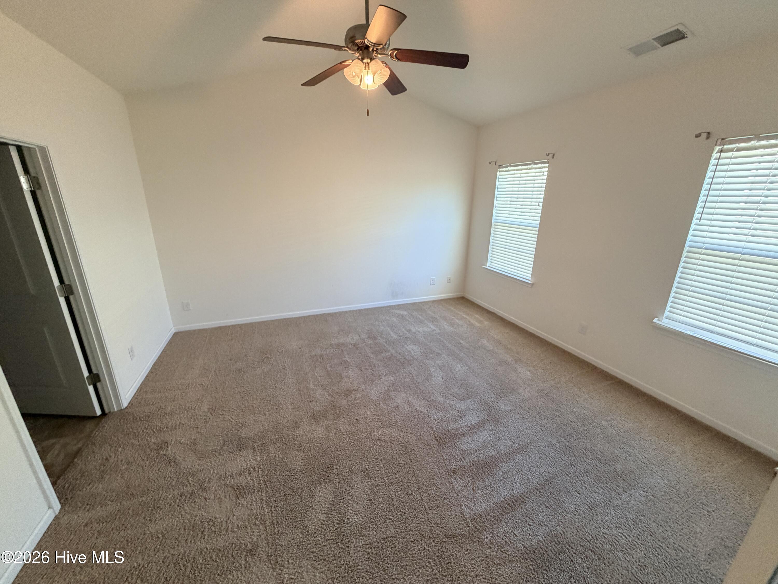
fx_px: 315
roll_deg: +1.2
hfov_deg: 102.1
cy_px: 292
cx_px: 389
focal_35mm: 14
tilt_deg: -16.0
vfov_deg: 85.7
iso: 250
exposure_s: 1/60
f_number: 2.2
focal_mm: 2.22
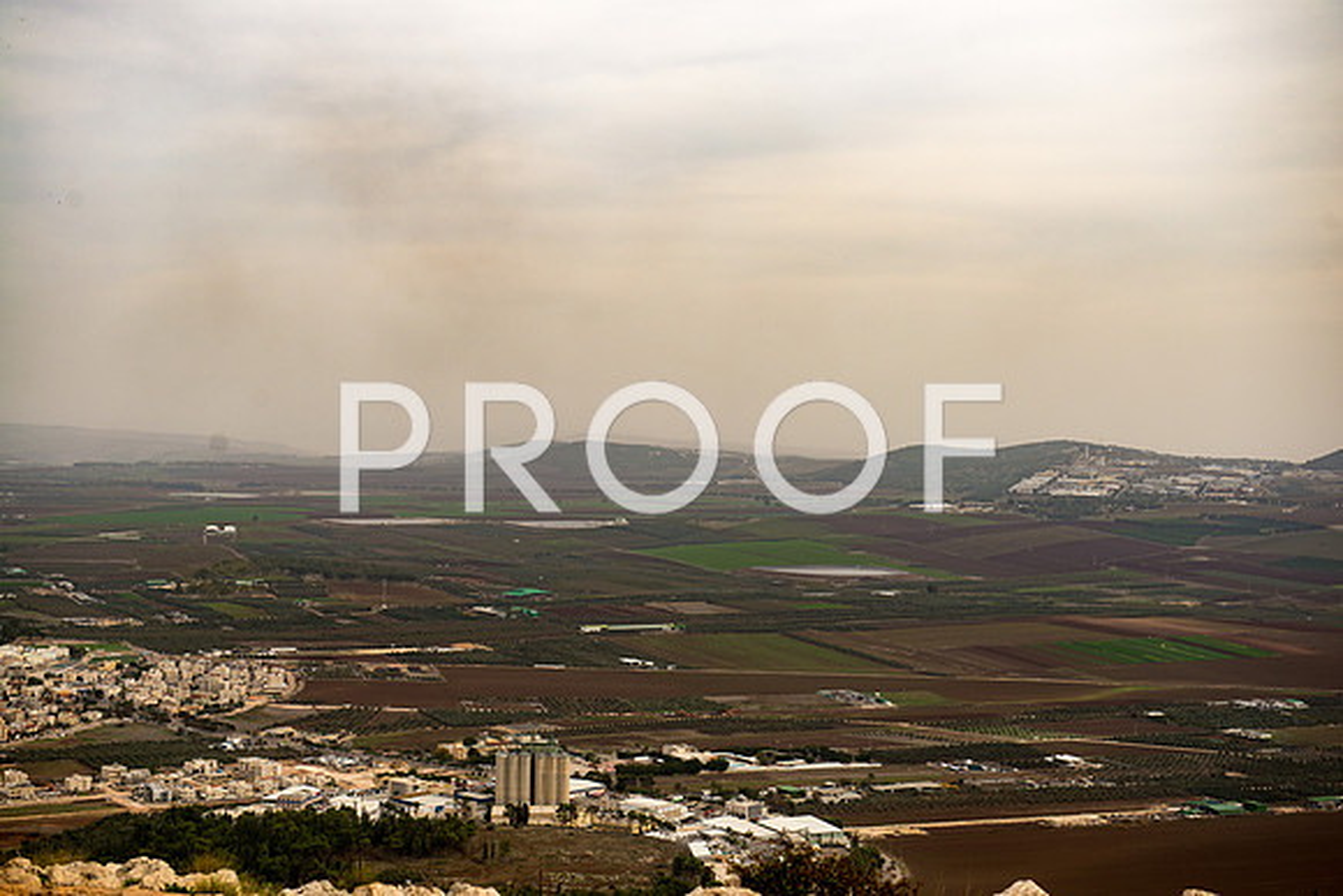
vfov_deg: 24.6
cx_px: 672
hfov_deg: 36.2
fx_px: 2052
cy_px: 448
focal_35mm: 55
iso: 100
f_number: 3.5
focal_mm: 55
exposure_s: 1/800
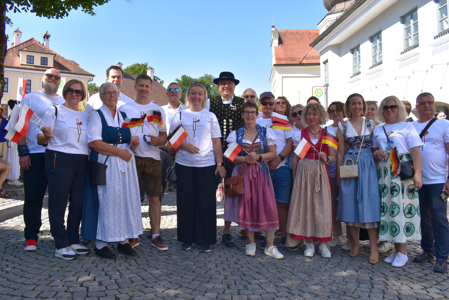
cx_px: 224
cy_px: 150
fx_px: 337
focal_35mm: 27
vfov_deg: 47.9
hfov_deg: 67.4
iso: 400
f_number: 10
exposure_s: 1/320
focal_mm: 18
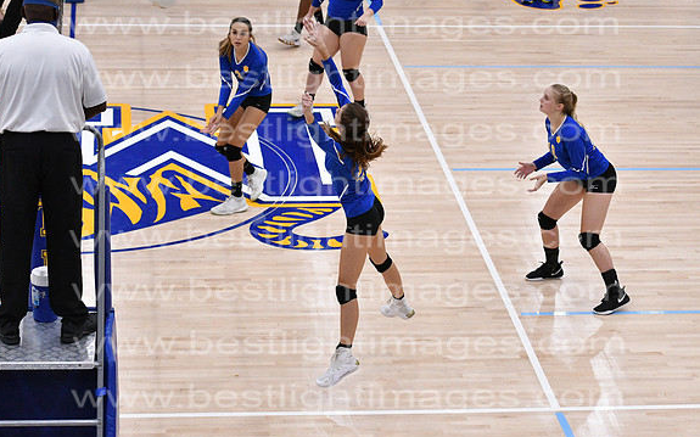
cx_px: 348
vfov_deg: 12.1
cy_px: 212
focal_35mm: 108
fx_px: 2060
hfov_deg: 19.3
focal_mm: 70
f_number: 3.2
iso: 6400
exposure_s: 1/1250
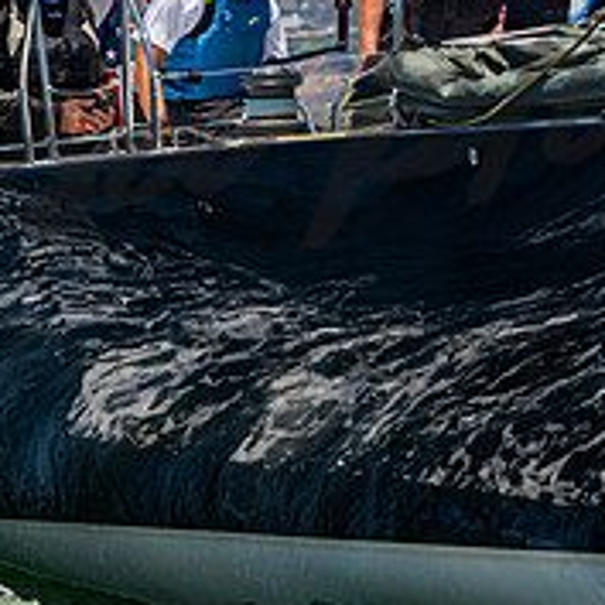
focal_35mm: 504
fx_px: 9966
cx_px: 603
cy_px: -9
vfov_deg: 3.5
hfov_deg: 3.5
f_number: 8
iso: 500
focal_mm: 150
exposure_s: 1/1600
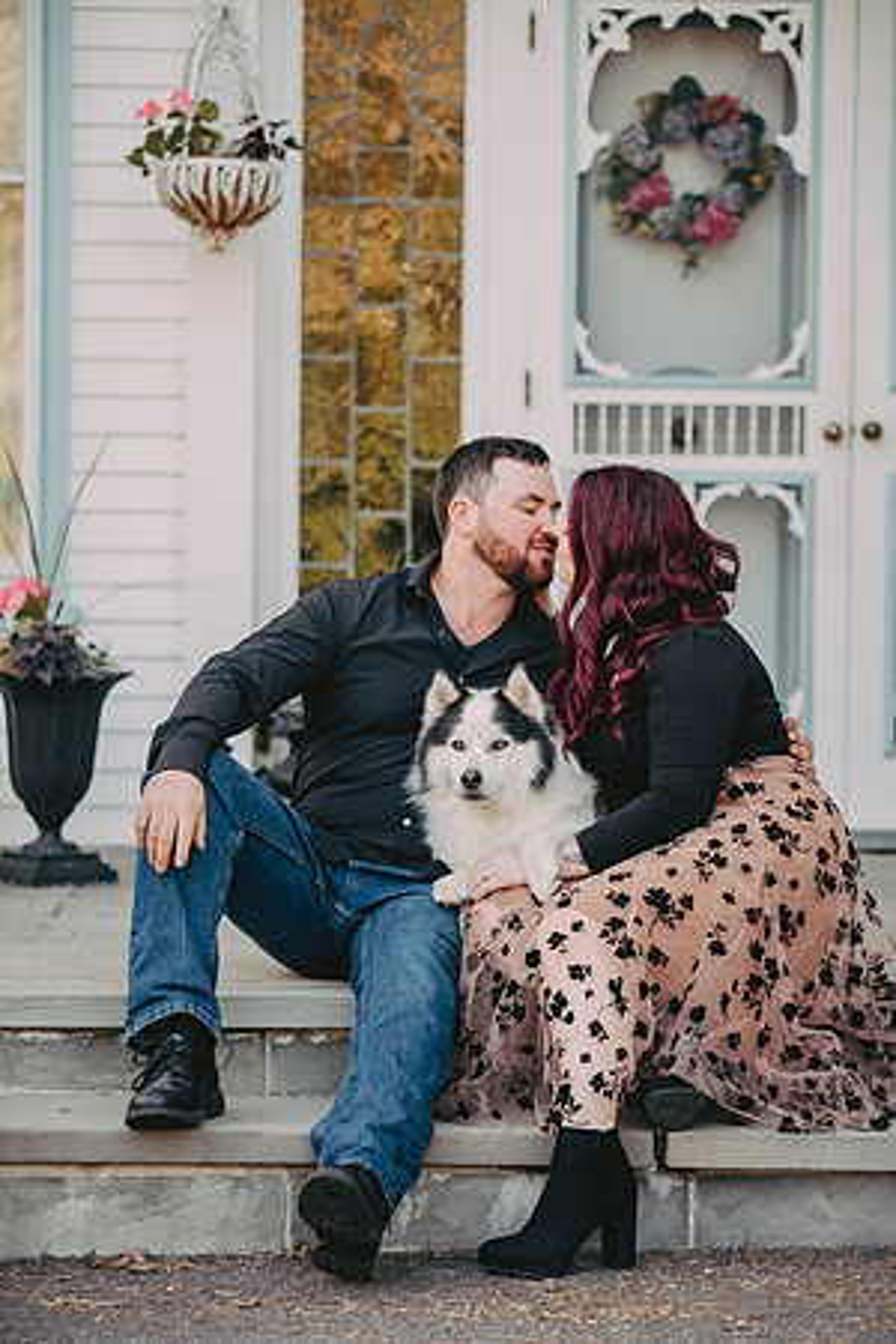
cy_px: 672
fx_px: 3920
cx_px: 448
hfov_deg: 13.0
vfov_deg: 19.5
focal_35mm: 105
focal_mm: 105
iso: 400
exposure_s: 1/320
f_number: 2.8
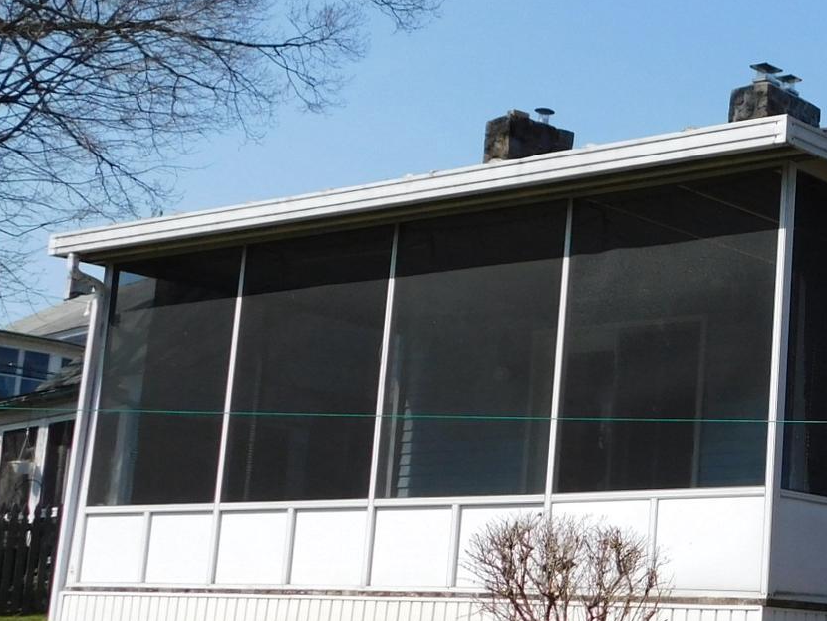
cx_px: 868
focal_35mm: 74
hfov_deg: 24.8
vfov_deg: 19.9
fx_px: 1768
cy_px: 329
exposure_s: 1/400
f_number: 6.4
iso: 125
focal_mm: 5.3
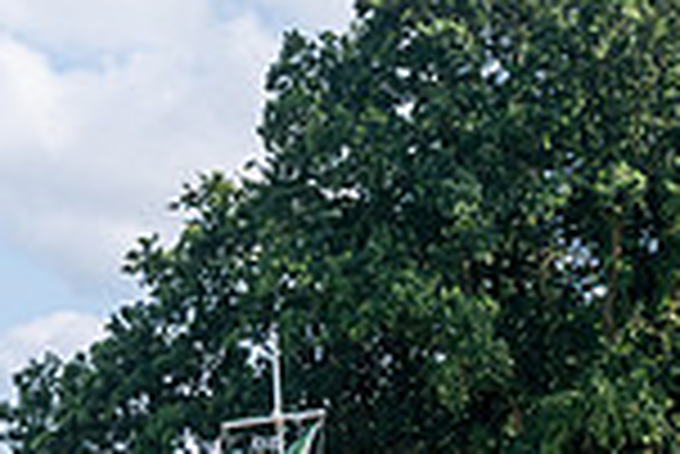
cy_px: 1087
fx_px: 3006
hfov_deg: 12.9
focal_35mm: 159
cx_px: 263
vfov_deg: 8.0
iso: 250
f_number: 6.3
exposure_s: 1/1000
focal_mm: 31.5
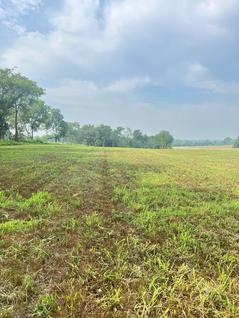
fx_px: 239
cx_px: 120
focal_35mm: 26
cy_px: 159
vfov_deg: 67.3
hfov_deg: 53.1
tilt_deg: -5.0
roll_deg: -0.1
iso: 50
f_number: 1.5
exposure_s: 1/1724
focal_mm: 5.7
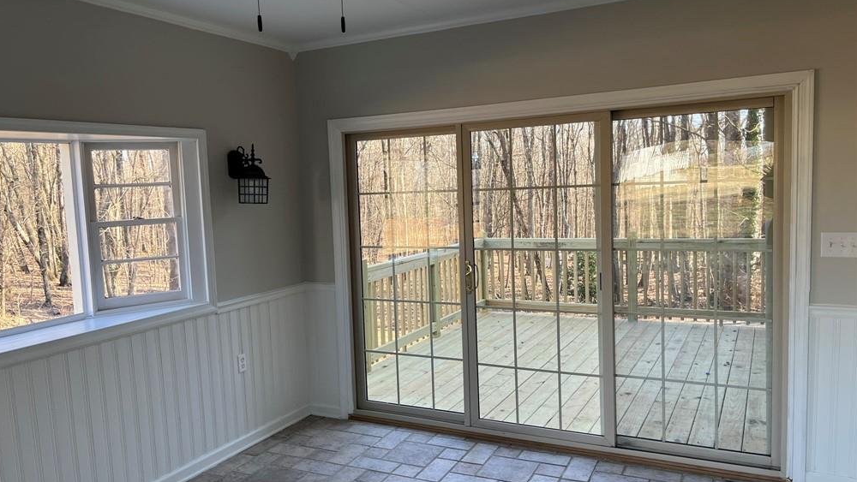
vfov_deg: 40.2
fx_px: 659
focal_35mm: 29
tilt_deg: -5.0
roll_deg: +2.3
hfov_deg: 66.1
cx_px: 423
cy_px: 251
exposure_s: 1/150
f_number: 1.6
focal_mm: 5.1
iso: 32
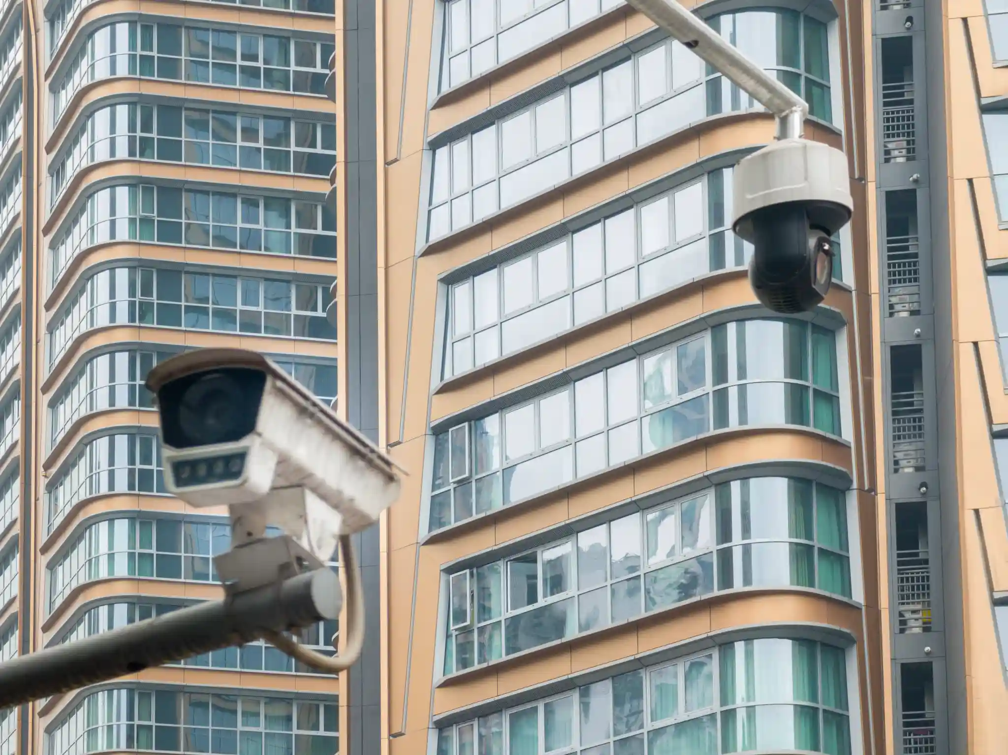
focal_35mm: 120
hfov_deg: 16.4
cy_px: 378
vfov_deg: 12.3
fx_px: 3493
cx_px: 504
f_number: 3
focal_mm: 19.4
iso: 100
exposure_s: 1/200
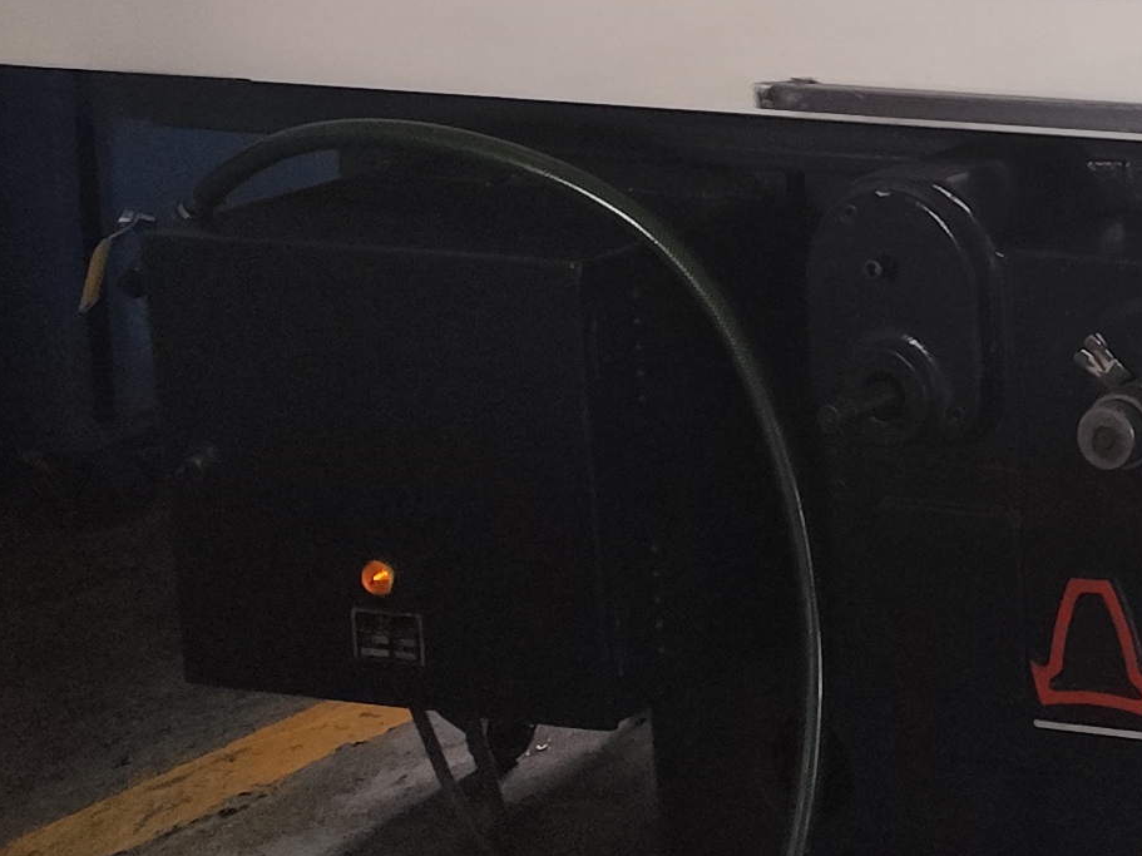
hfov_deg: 14.9
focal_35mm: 103
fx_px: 3398
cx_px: 2409
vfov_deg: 13.8
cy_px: -252
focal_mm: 6.14
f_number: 1.65
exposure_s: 1/50
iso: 250
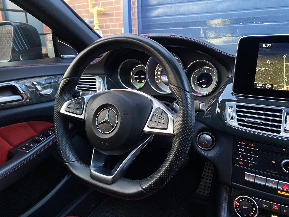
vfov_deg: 53.1
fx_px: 217
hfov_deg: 67.3
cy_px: 108
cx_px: 144
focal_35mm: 26
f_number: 1.8
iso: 640
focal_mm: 4.25
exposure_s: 1/32
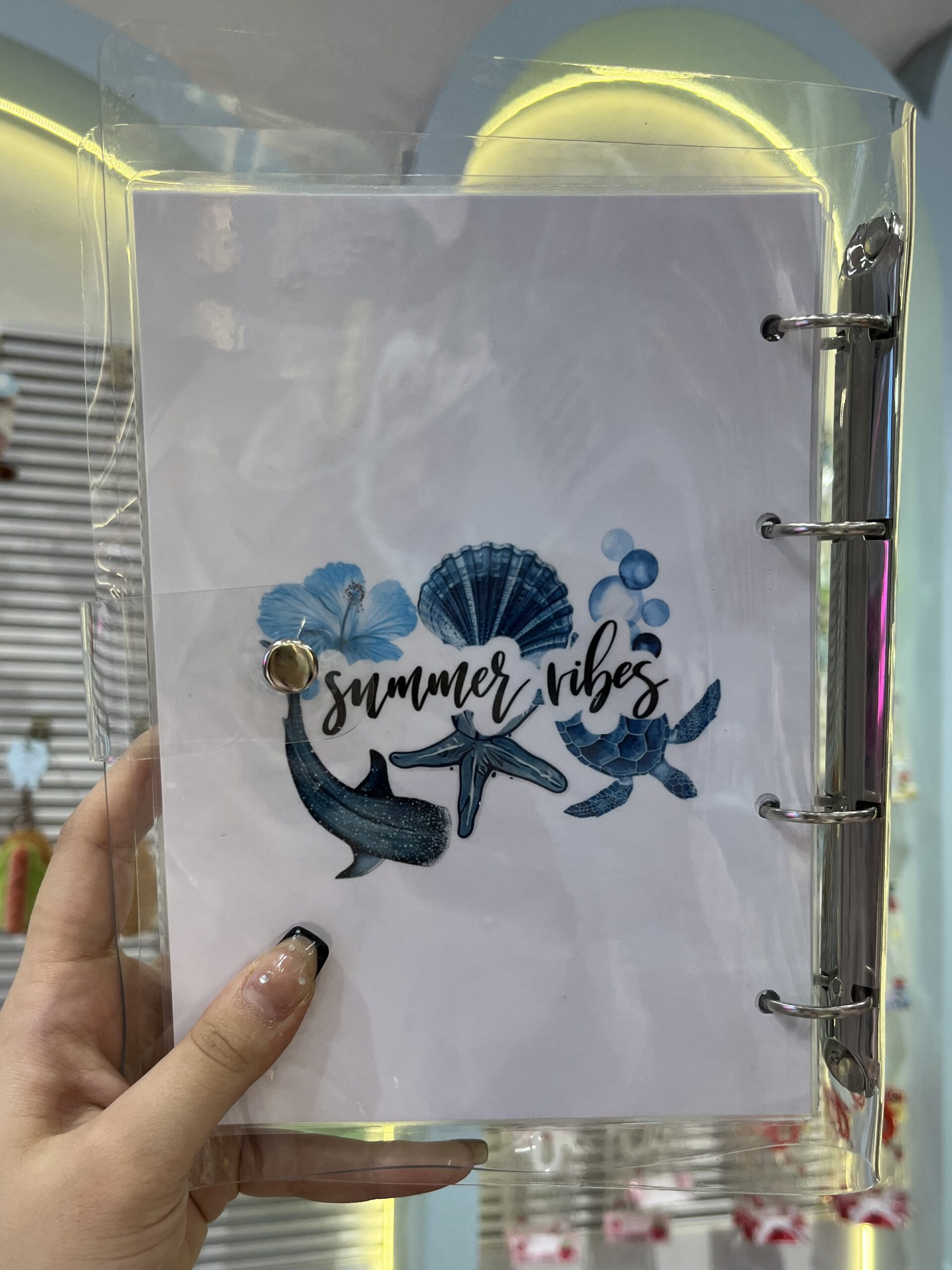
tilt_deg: +1.5
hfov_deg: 53.1
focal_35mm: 26
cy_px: 635
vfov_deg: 67.3
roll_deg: +0.8
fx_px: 953
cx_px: 476
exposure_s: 1/276
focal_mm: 5.1
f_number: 1.6
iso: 40
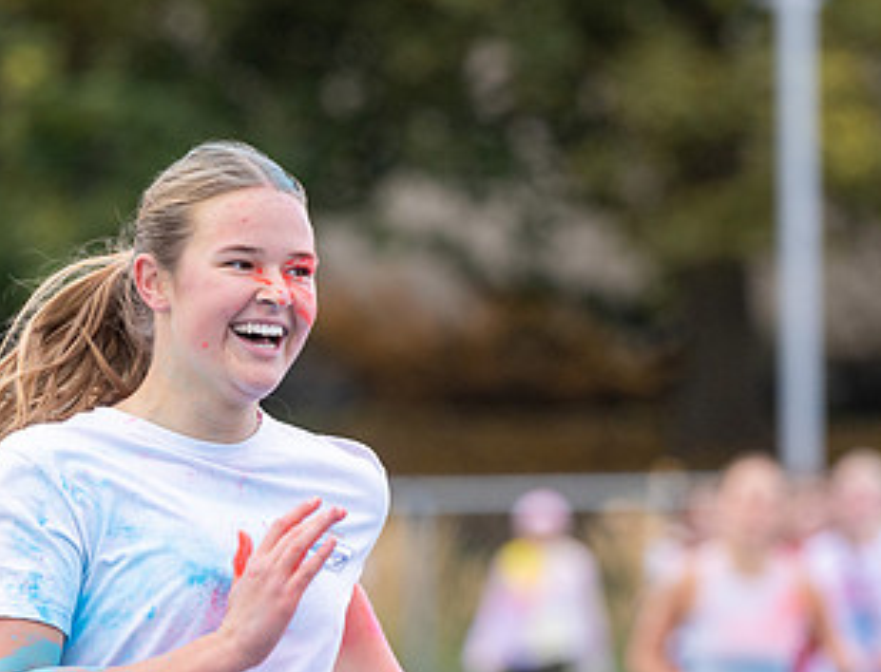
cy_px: 412
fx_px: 12912
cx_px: 275
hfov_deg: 3.9
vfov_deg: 3.0
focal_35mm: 504
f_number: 4
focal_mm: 200
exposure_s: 1/640
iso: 500
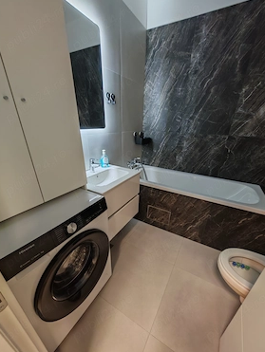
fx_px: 143
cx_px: 136
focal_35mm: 14
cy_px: 188
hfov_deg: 85.8
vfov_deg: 101.9
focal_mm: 1.82
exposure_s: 1/25
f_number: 2
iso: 400
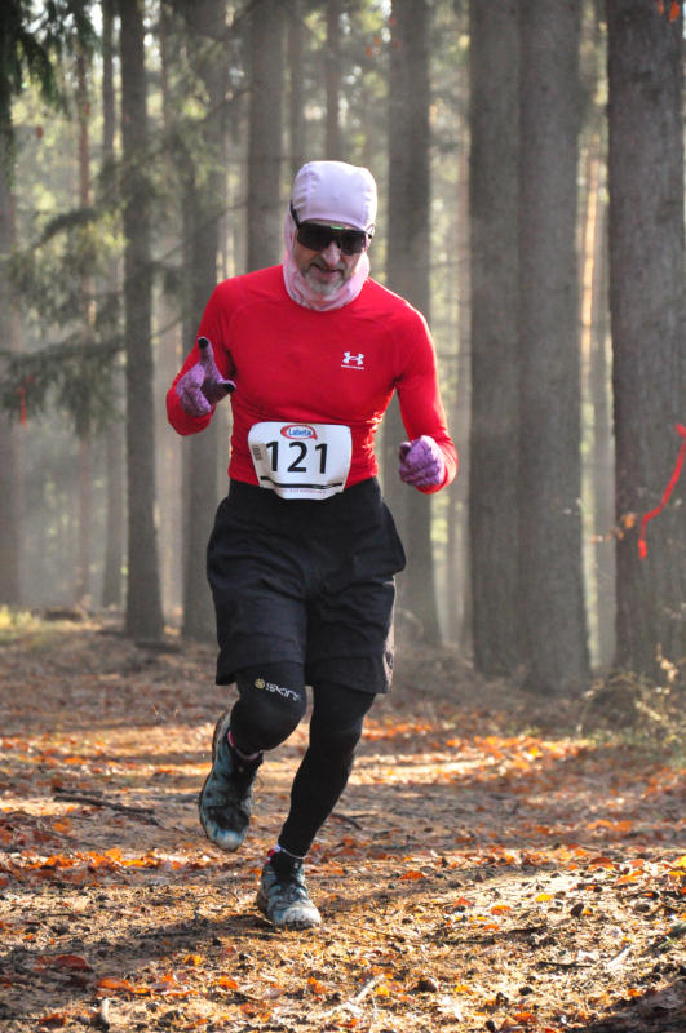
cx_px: 343
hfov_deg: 8.7
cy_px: 516
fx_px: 4515
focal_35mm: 158
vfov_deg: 13.1
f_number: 5.6
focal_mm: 105
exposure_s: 1/640
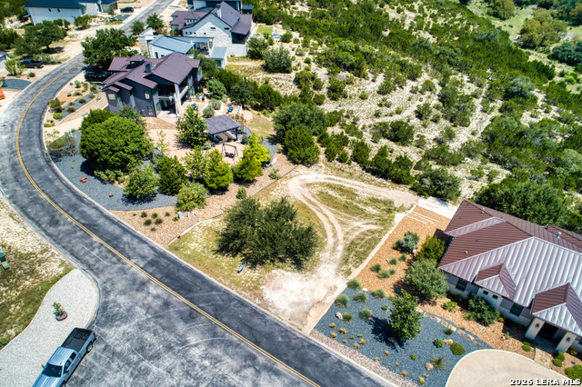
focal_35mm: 24
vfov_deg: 53.1
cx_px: 291
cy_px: 194
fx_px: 388
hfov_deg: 73.8
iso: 100
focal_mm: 8.8
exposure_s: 1/200
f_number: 4.5
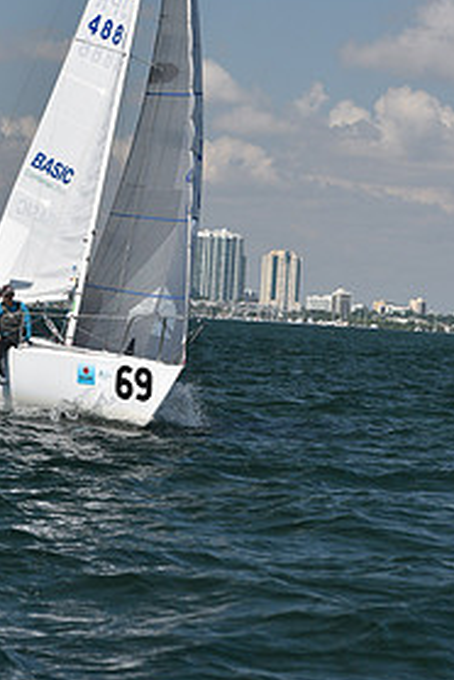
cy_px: 73
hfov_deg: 6.5
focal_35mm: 212
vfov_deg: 9.7
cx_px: 118
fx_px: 4010
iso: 250
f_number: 5.6
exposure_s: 1/1000
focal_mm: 102
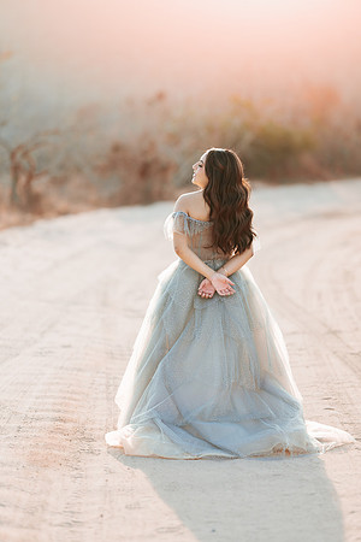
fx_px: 2030
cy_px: 271
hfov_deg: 10.2
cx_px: 180
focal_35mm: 135
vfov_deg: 15.2
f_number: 1.8
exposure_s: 1/2000
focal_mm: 135
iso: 100
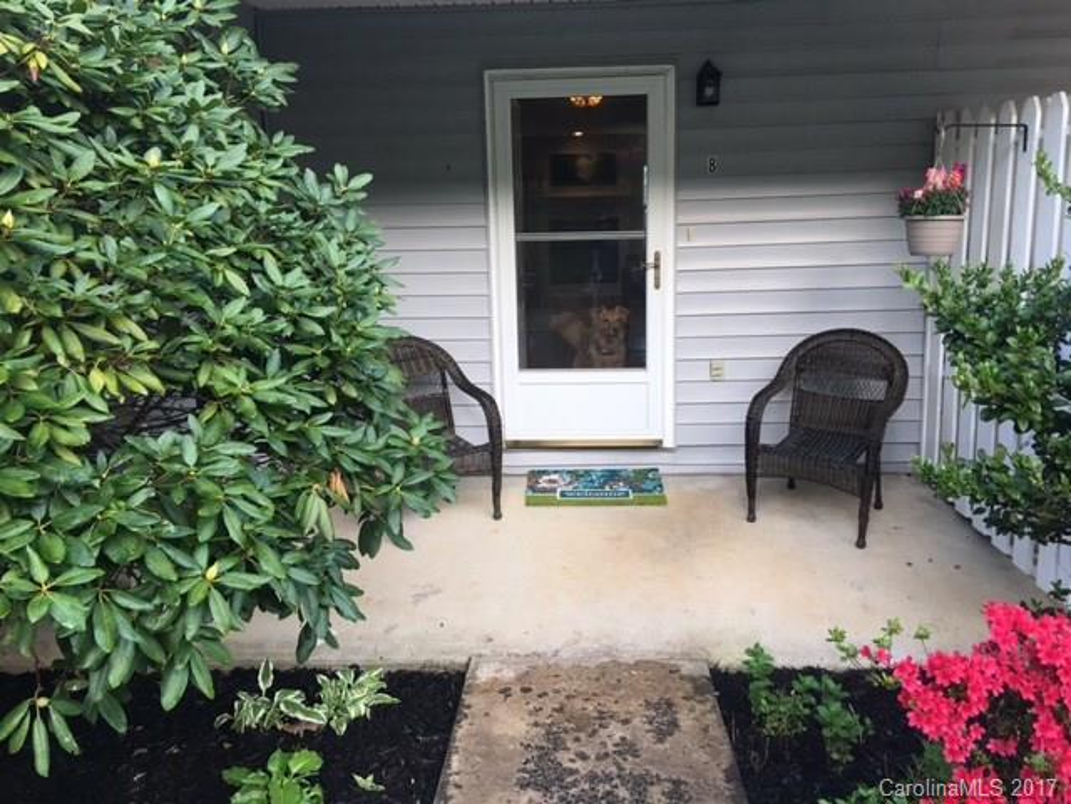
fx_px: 897
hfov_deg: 61.7
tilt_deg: -10.4
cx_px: 536
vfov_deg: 48.2
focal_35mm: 29
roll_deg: +1.2
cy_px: 402
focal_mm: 4.15
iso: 25
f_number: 2.2
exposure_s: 1/40
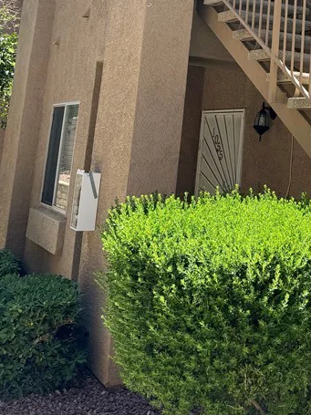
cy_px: 31
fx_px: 647
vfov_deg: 33.4
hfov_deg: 26.0
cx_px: 288
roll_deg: -2.9
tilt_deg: +10.6
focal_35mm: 54
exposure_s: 1/1488
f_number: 1.78
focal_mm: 6.76
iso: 80
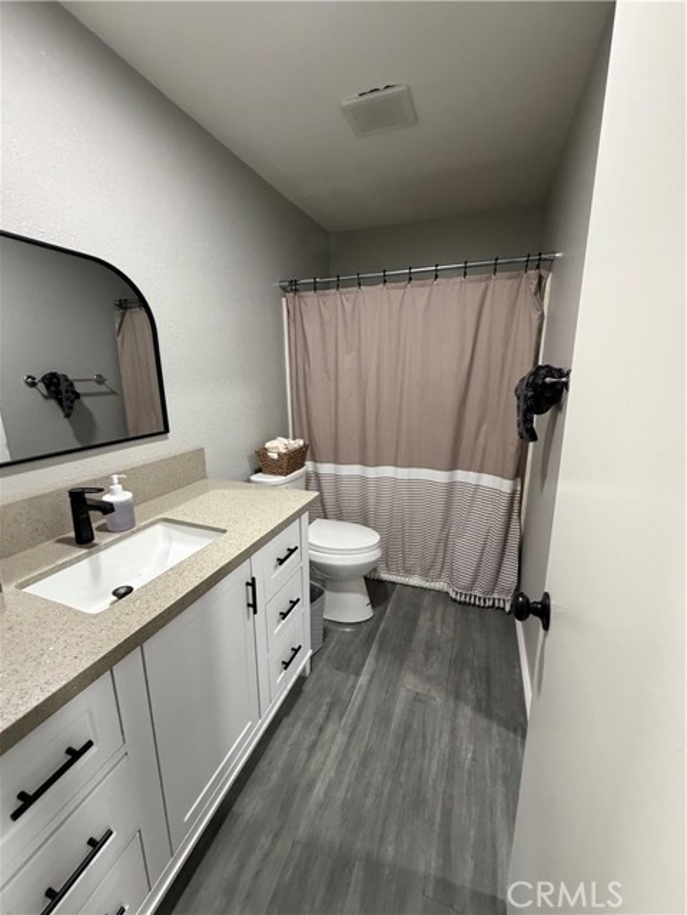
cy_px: 458
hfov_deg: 85.7
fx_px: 370
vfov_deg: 102.1
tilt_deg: -13.4
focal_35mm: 14
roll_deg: +0.4
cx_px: 344
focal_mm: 2.22
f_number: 2.2
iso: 400
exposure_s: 1/60
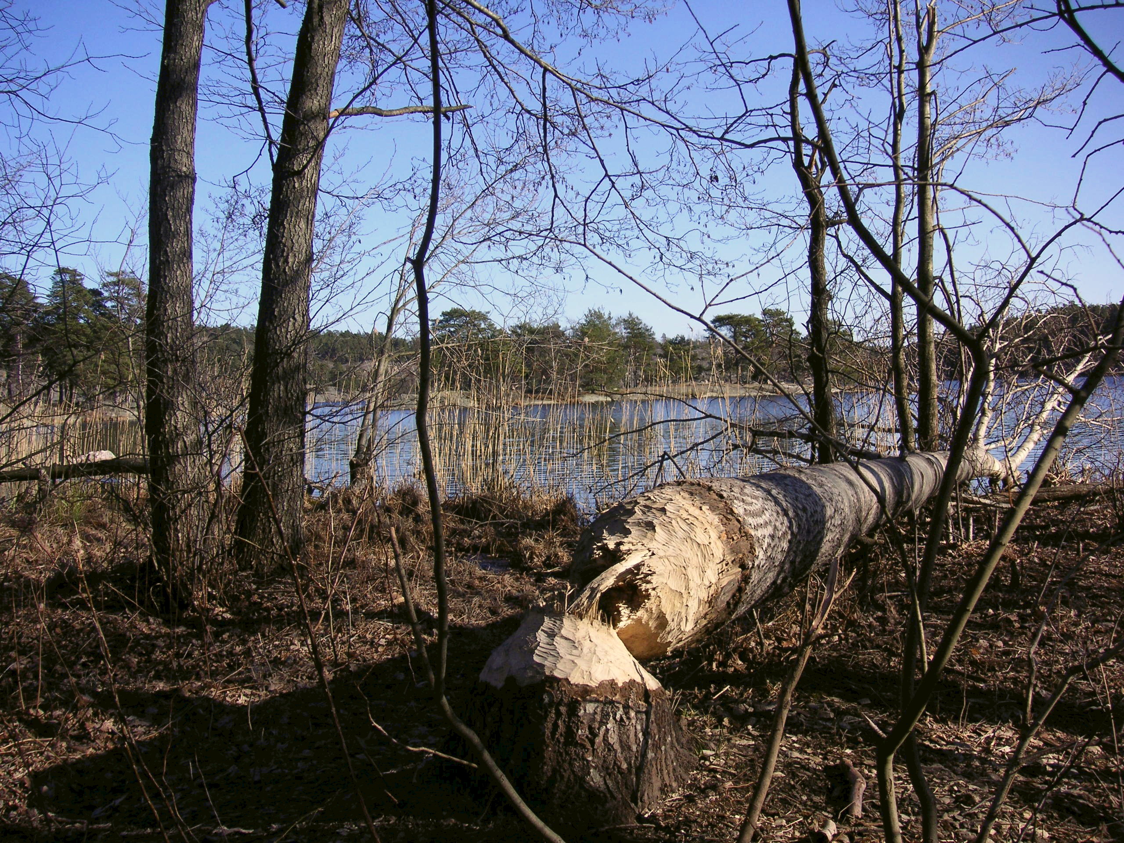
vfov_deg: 38.7
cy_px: 422
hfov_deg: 50.1
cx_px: 562
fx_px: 1201
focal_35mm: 37
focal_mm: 6.1
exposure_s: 1/750
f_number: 2.8
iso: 50
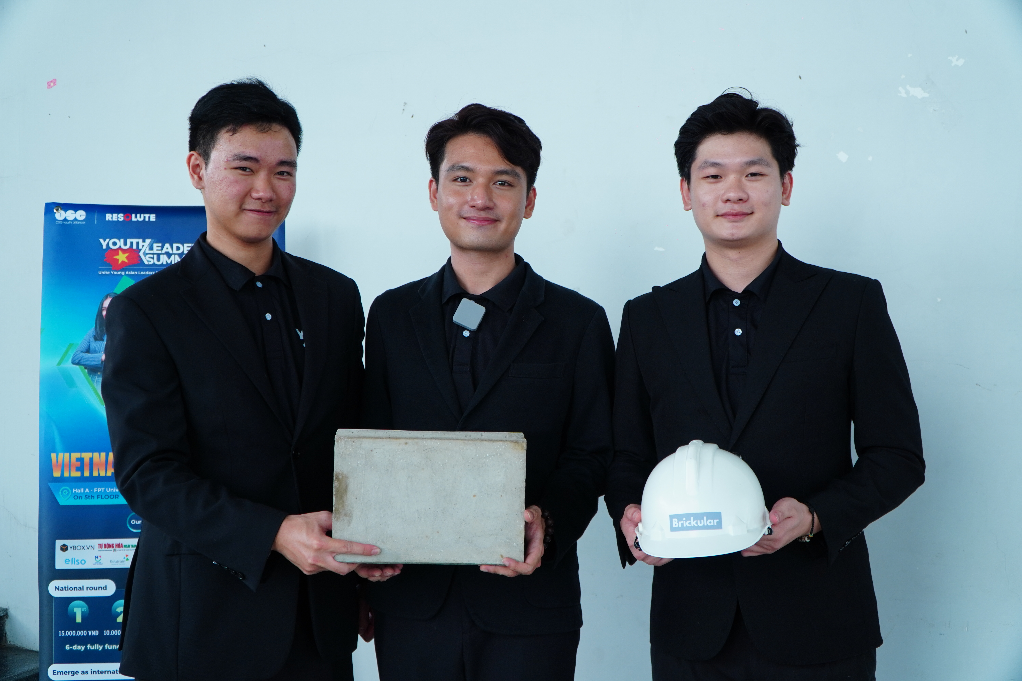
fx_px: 1065
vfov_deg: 35.5
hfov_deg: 51.3
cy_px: 340
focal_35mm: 38
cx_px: 511
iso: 400
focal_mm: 25
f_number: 4
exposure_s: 1/100
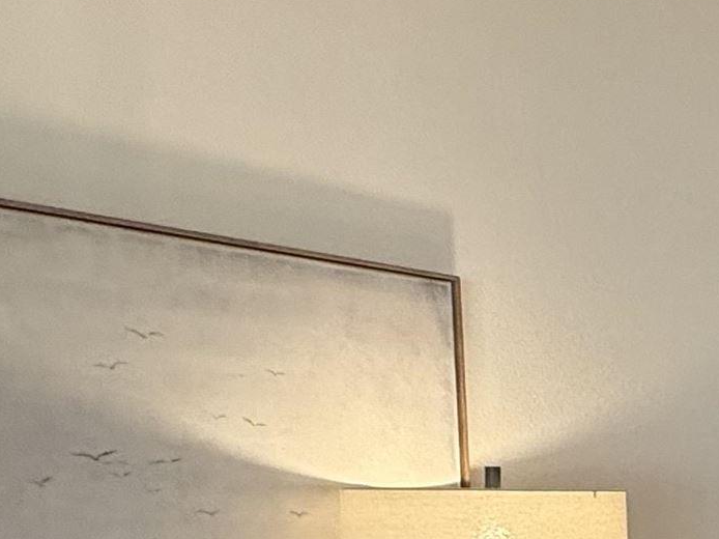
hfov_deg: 18.7
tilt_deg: -1.5
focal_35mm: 62
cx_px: 1455
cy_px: 565
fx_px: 1287
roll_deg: -0.2
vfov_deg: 22.5
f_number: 2.2
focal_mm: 2.22
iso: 200
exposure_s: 1/120
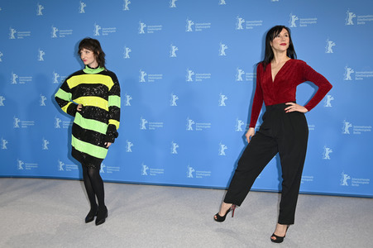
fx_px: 331
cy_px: 124
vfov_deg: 41.1
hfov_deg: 58.8
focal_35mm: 32
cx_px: 186
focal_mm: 32
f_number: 5
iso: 800
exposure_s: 1/200
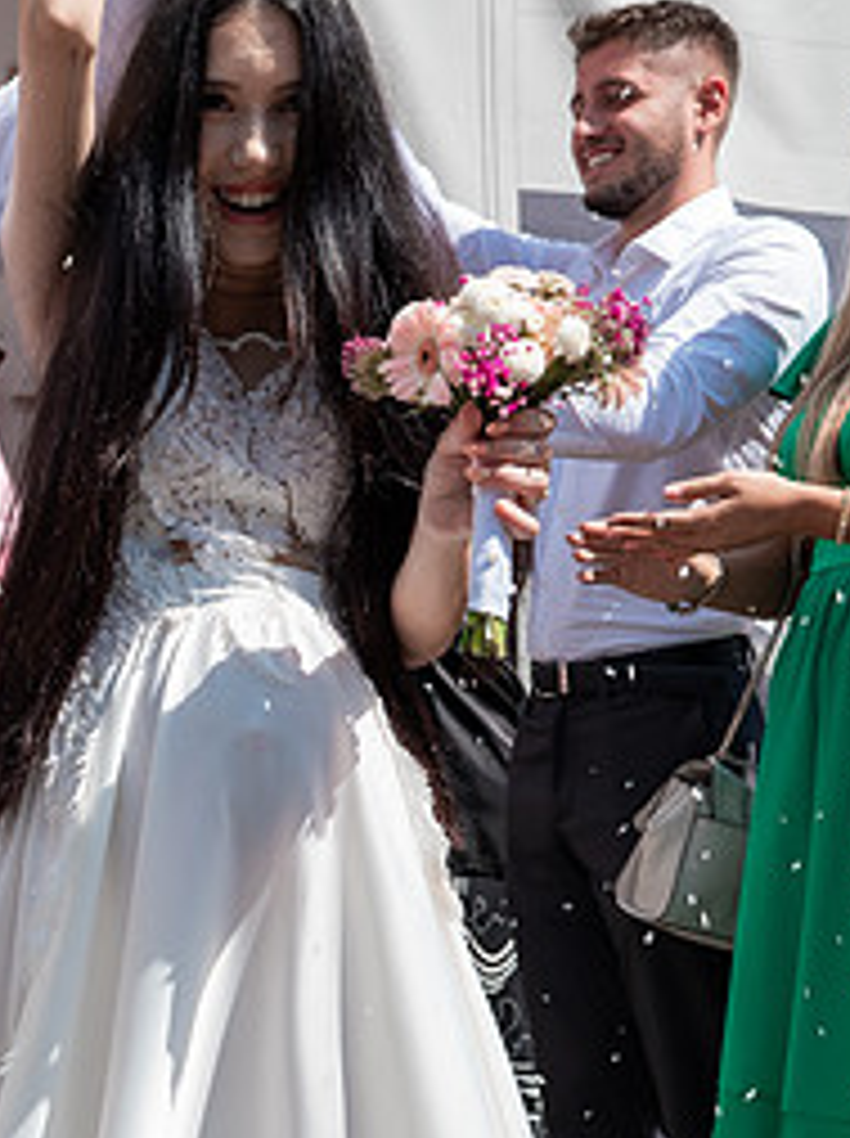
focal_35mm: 64
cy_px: 684
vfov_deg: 30.2
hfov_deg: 21.8
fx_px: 2101
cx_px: -49
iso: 200
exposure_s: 1/1000
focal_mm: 29
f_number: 5
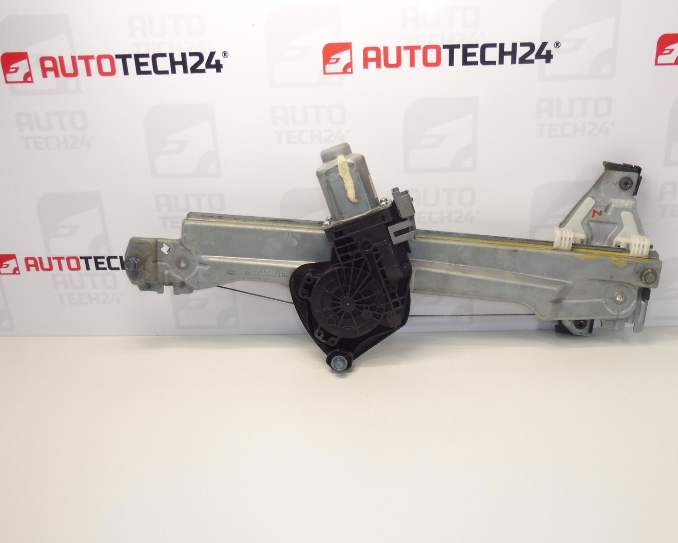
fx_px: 662
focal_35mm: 33
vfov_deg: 44.3
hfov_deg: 54.0
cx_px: 387
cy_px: 321
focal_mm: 4.3
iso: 200
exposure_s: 1/80
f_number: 3.5
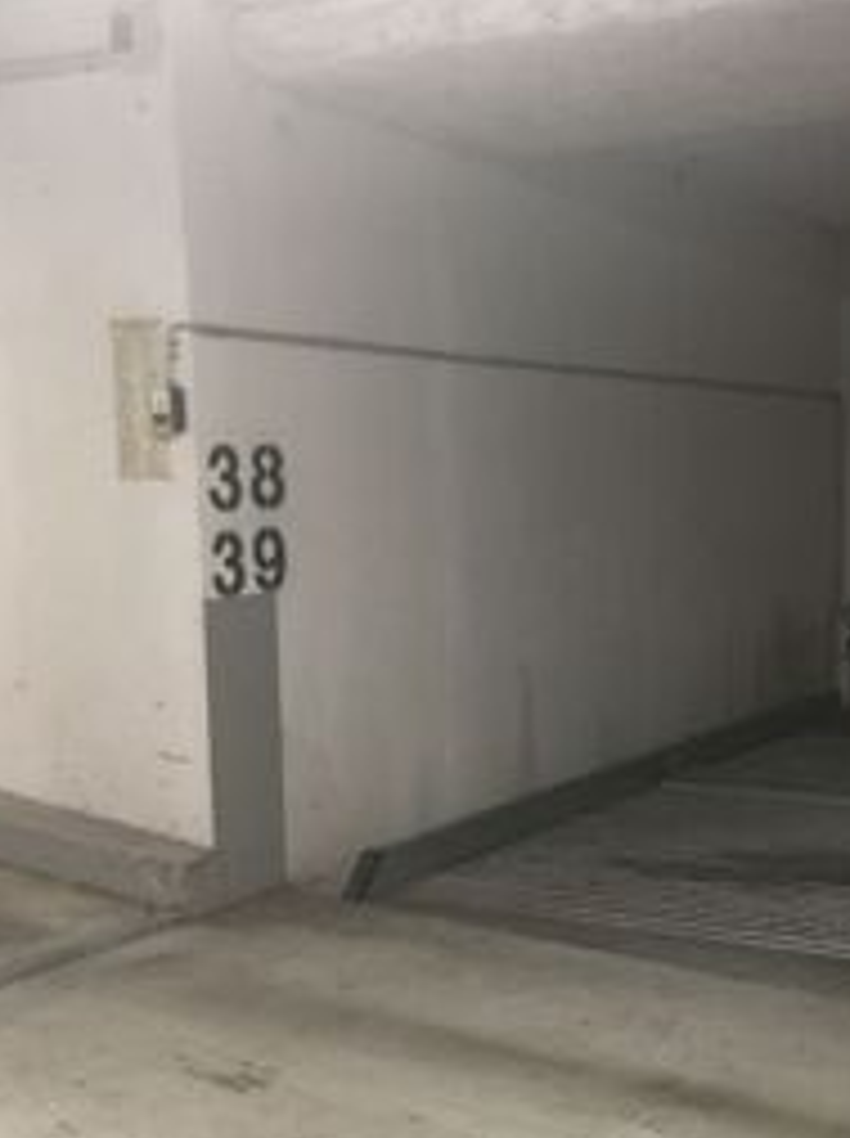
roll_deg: +1.2
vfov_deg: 38.8
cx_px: 625
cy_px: 690
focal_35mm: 49
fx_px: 1608
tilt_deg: -7.3
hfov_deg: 29.2
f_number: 2.2
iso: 160
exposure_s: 1/8
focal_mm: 4.15
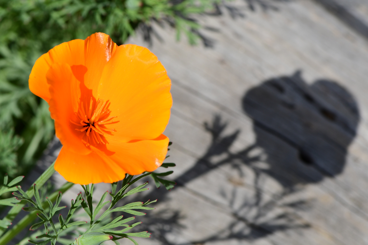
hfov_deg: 13.0
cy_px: 122
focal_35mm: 158
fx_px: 1610
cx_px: 184
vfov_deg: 8.7
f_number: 11
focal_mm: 105
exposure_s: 1/640
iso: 250
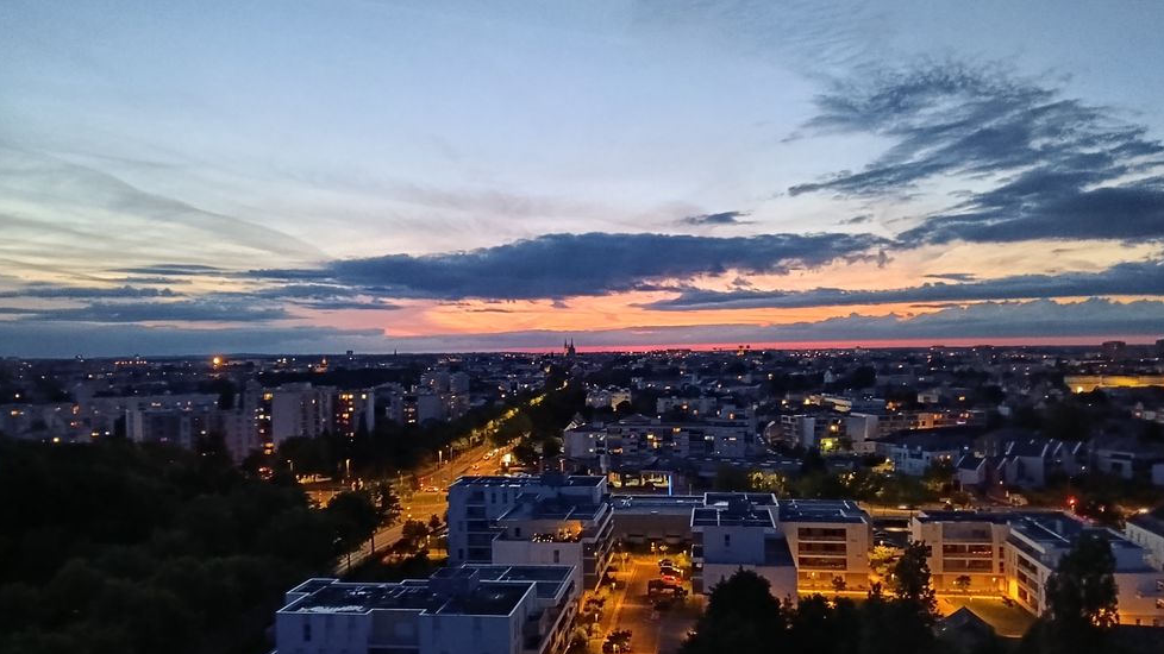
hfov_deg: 66.1
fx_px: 895
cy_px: 372
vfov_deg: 40.1
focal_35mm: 29
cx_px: 589
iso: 2725
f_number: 1.8
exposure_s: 1/20
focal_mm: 3.96
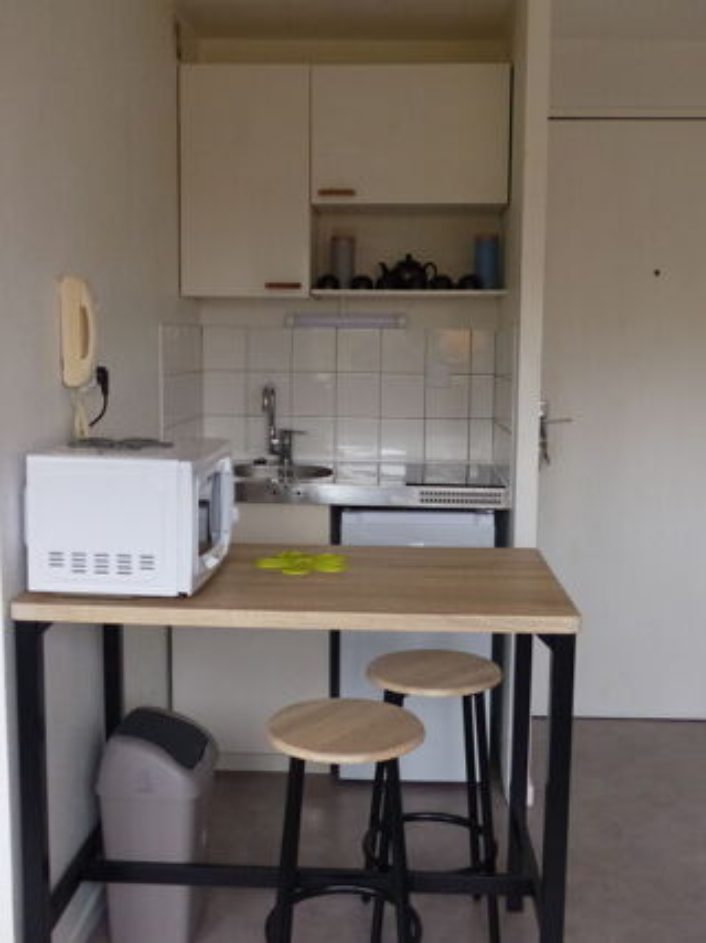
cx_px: 353
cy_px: 472
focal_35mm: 38
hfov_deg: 37.7
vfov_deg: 49.0
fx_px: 1034
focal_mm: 6.8
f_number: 2.8
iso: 400
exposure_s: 1/40
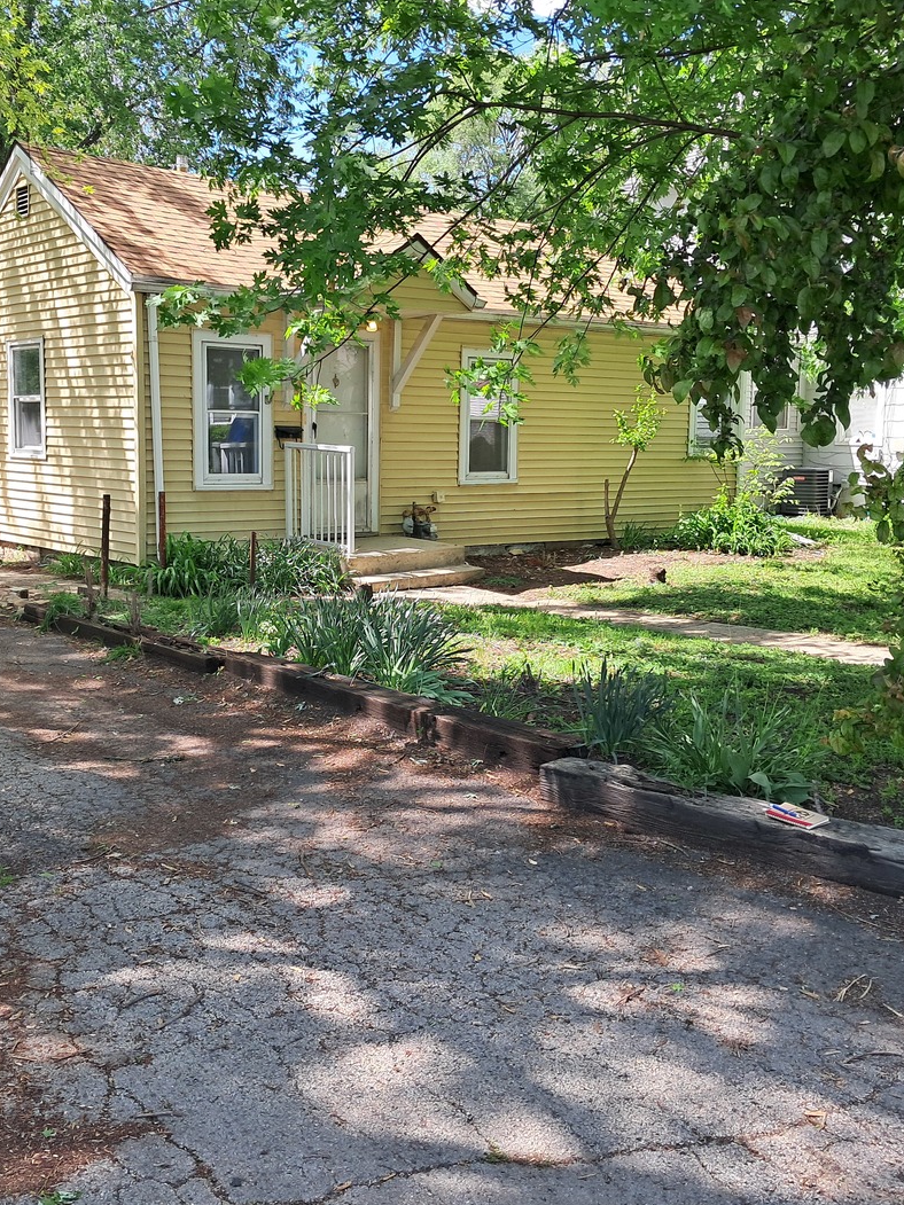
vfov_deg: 50.1
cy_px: 596
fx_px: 1289
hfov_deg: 38.4
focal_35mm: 37
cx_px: 343
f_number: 1.8
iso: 50
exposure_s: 1/239
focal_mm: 4
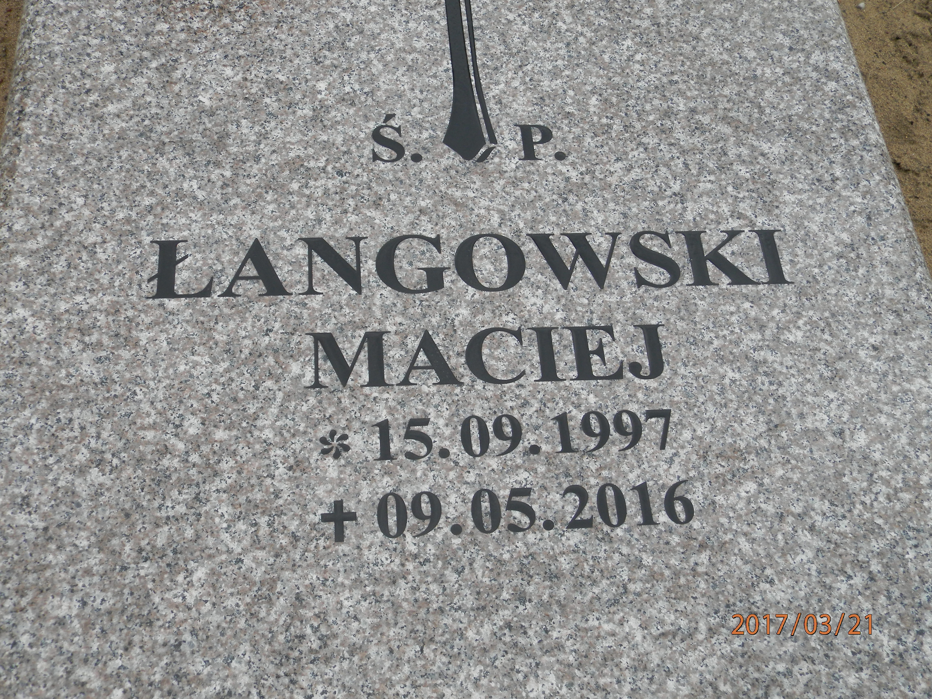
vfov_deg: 36.0
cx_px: 466
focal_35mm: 40
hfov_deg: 46.8
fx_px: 1077
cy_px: 350
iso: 80
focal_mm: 7.2
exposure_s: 1/200
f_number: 3.5
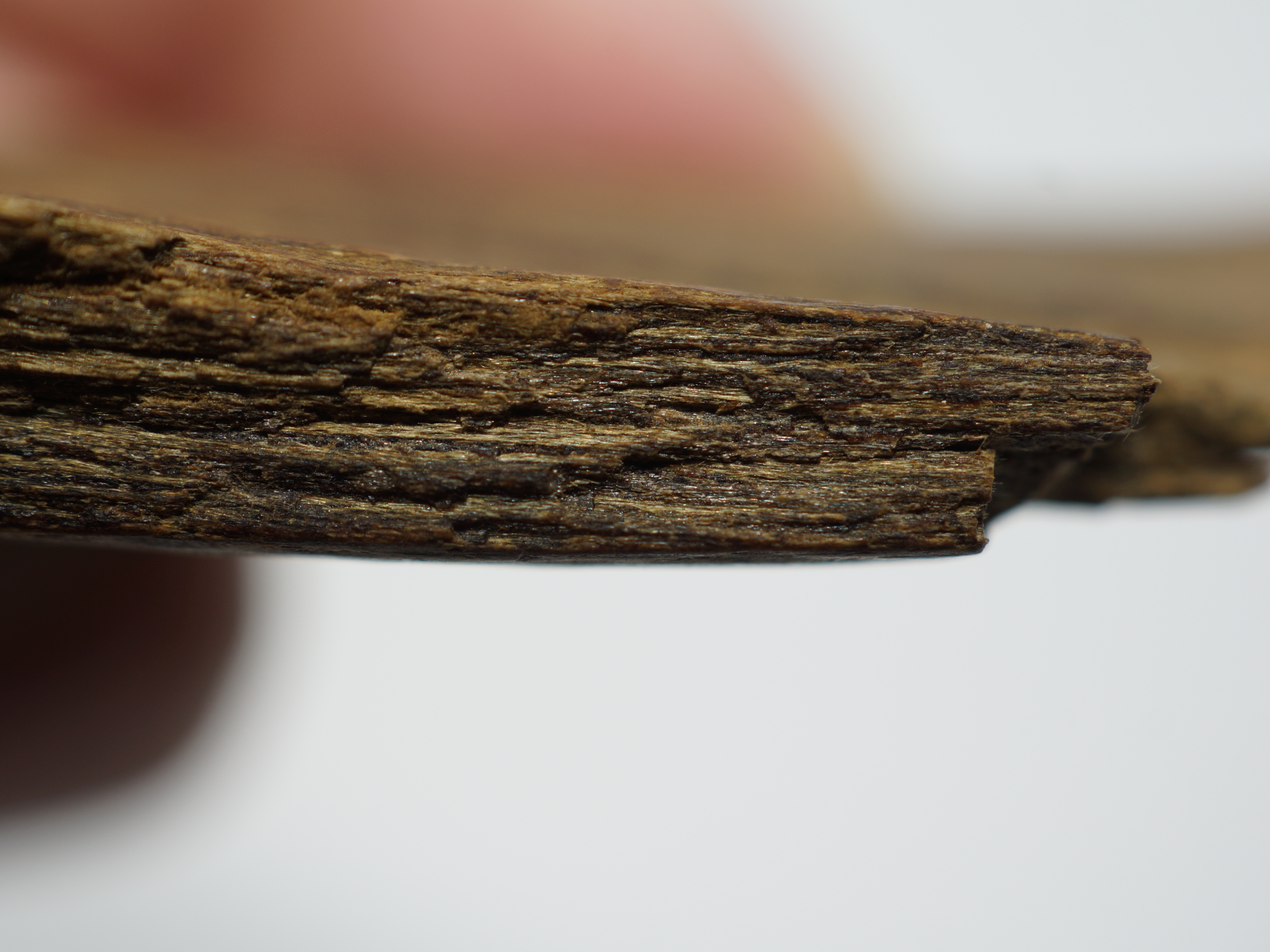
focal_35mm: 49
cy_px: 477
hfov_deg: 38.9
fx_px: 1798
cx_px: 577
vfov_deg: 29.7
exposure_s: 1/160
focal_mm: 30
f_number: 4
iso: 100
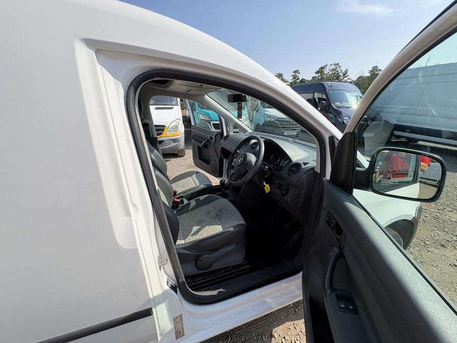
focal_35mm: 14
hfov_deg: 102.1
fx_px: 185
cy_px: 172
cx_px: 228
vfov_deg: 85.7
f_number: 2.2
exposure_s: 1/522
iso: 64
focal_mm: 2.22
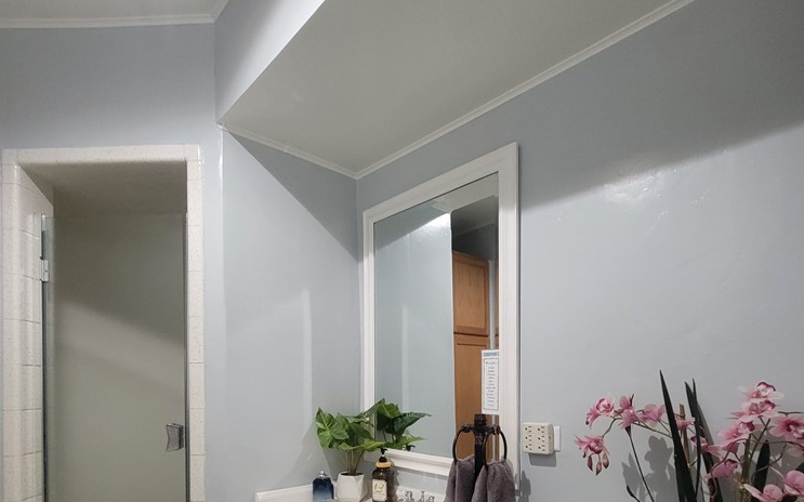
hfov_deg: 87.9
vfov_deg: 58.2
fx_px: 416
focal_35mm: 19
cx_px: 378
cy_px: 389
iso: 640
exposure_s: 1/24
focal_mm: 2.2
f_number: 2.2
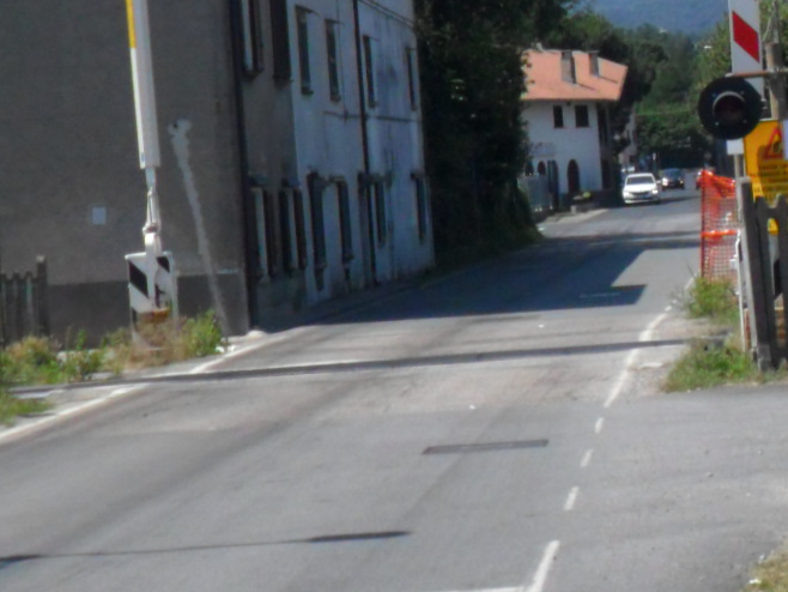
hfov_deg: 15.6
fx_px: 2869
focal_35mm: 126
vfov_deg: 11.6
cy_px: -36
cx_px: 363
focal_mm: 5.7
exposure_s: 1/250
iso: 80
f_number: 9.4
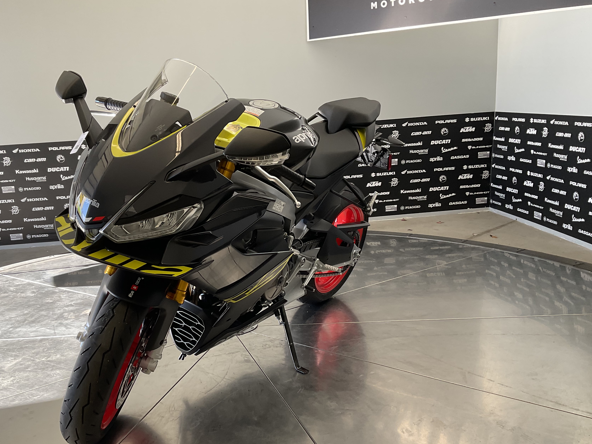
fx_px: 599
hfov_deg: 52.4
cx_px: 246
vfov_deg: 40.5
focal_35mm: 35
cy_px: 266
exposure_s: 1/122
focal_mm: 3
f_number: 1.8
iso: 32
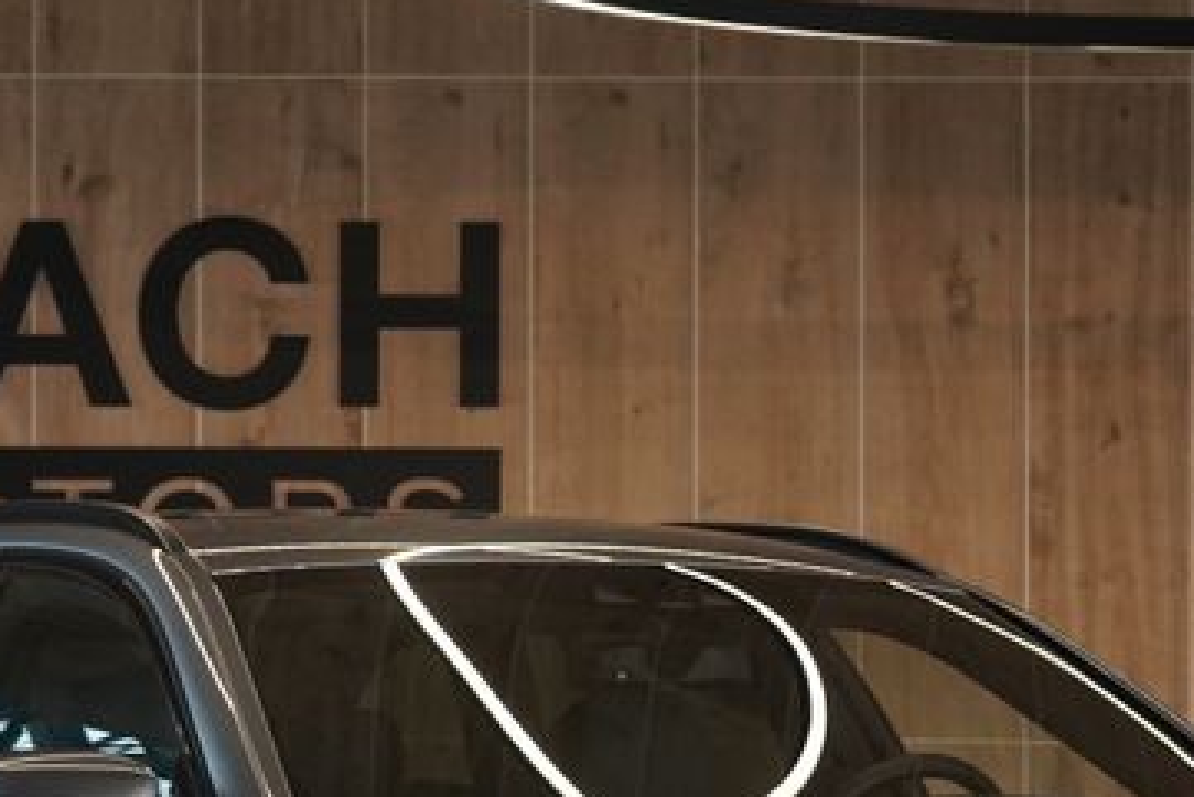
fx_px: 6403
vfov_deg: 7.1
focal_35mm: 193
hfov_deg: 10.6
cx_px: 767
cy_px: 934
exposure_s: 1/160
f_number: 5.6
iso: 2500
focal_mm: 68
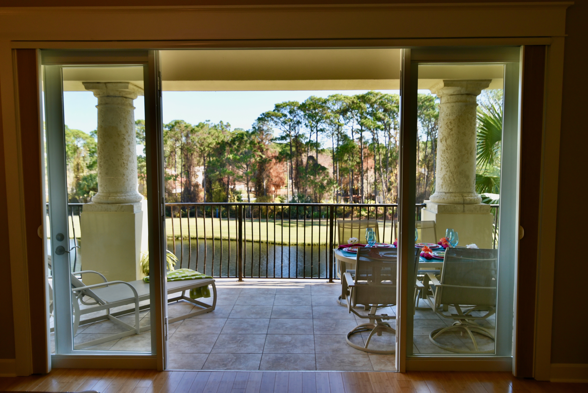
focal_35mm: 28
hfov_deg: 65.5
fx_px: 457
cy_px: 196
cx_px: 294
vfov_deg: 46.4
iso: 1400
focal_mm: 28
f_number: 4
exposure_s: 1/4000
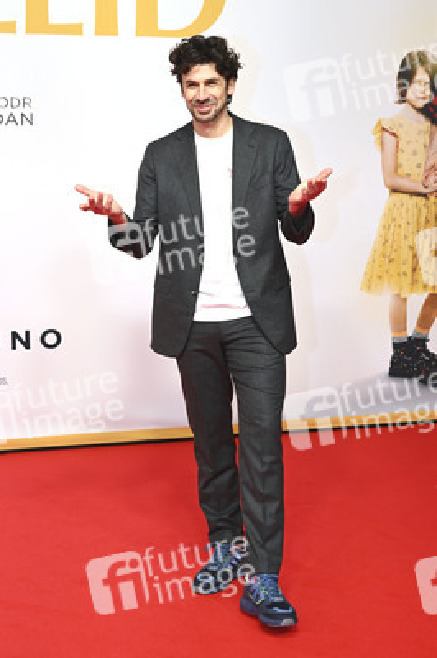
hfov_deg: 25.0
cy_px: 329
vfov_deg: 36.9
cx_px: 218
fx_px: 985
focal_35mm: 54
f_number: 5
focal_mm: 54
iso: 640
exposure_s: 1/125
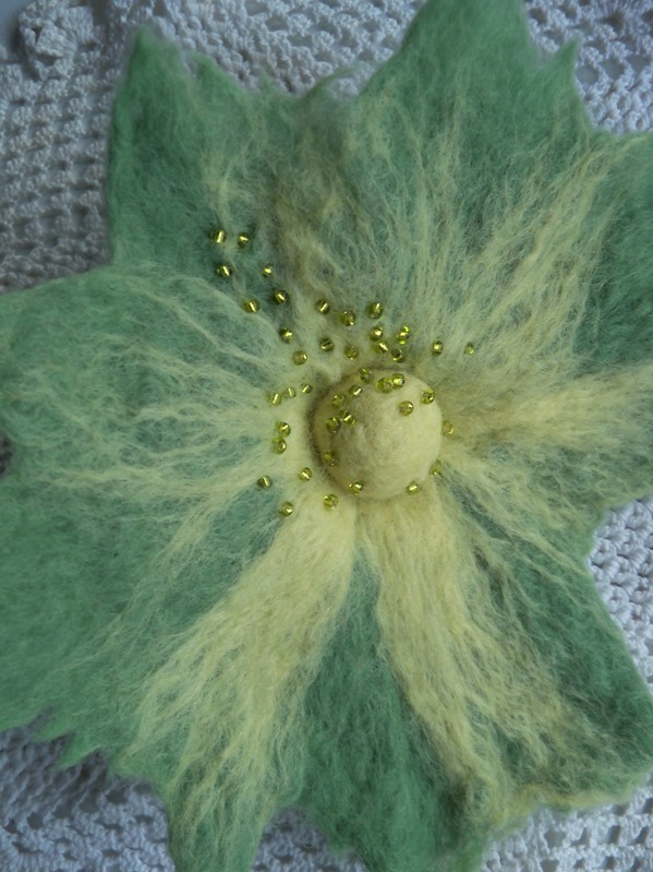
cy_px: 436
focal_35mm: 35
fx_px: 881
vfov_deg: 52.6
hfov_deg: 40.7
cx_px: 326
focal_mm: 6.2
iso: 64
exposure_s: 1/60
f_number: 3.5
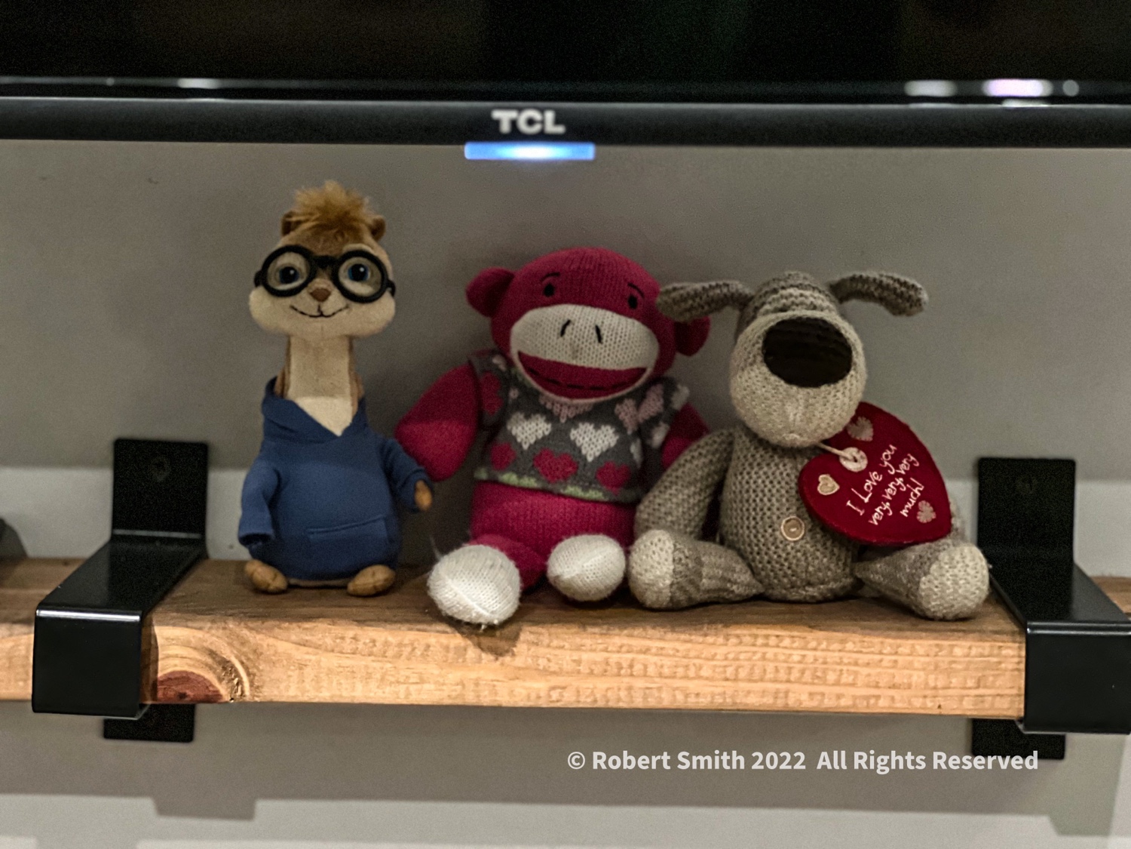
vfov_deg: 19.1
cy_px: 424
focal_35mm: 77
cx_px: 566
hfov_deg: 25.3
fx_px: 2516
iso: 1600
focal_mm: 9
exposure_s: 1/15
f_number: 2.8
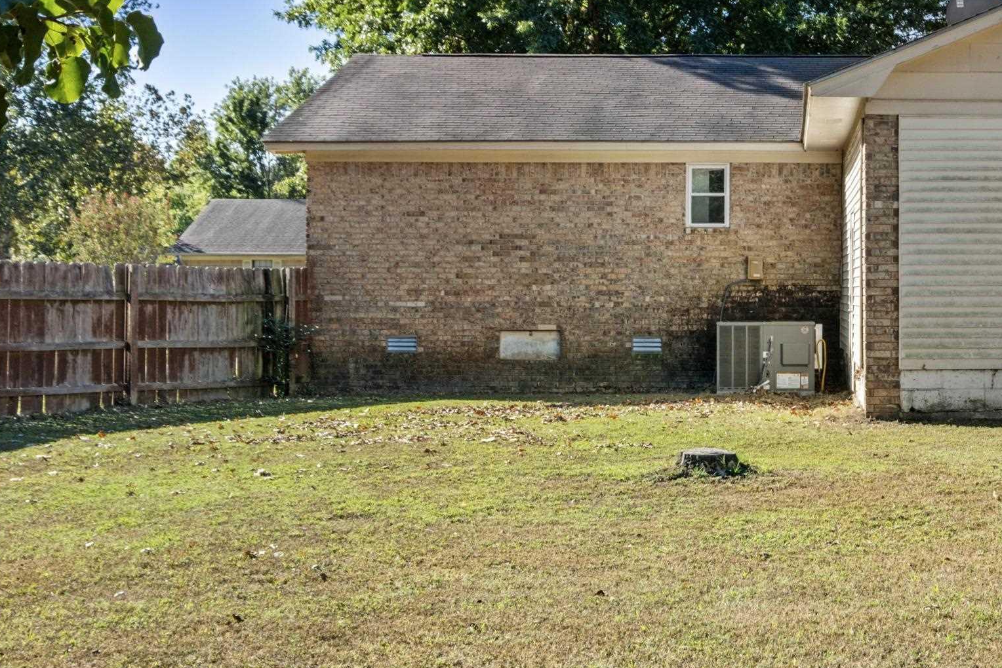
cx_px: 811
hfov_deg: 35.6
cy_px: 267
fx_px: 1503
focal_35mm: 54
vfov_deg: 25.0
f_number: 8
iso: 800
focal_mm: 21.9
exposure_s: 1/125
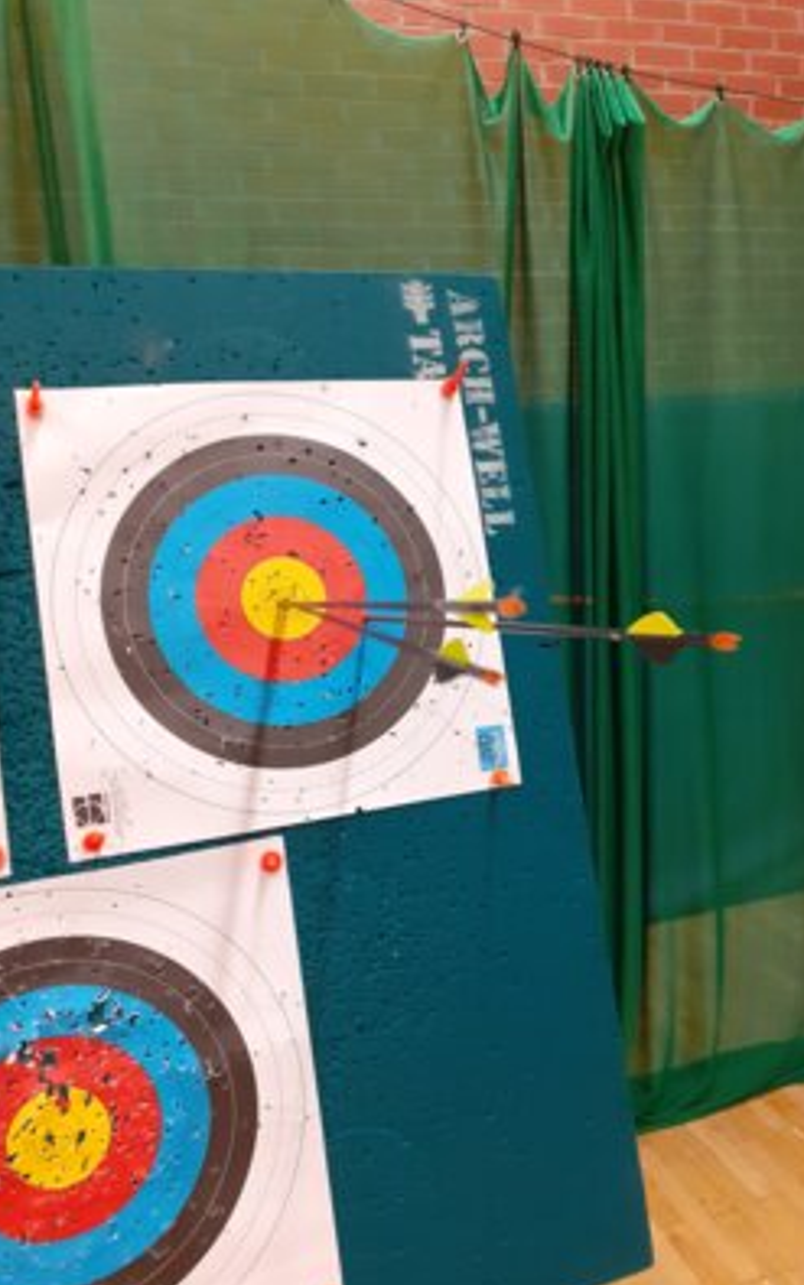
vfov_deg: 64.6
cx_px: 475
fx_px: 1016
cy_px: 647
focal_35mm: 29
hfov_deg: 43.0
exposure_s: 1/25
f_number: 1.9
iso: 250
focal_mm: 3.6
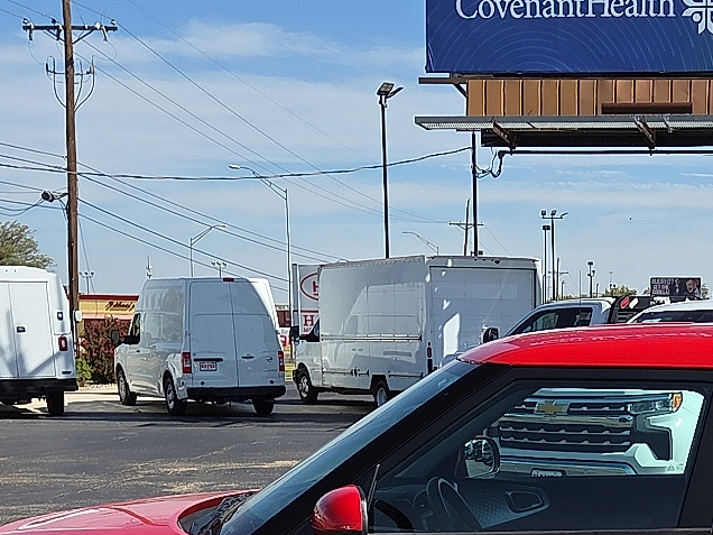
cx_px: 599
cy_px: 653
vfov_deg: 17.9
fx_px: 1607
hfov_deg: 24.5
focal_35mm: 78
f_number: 1.8
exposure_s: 1/10000
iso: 77
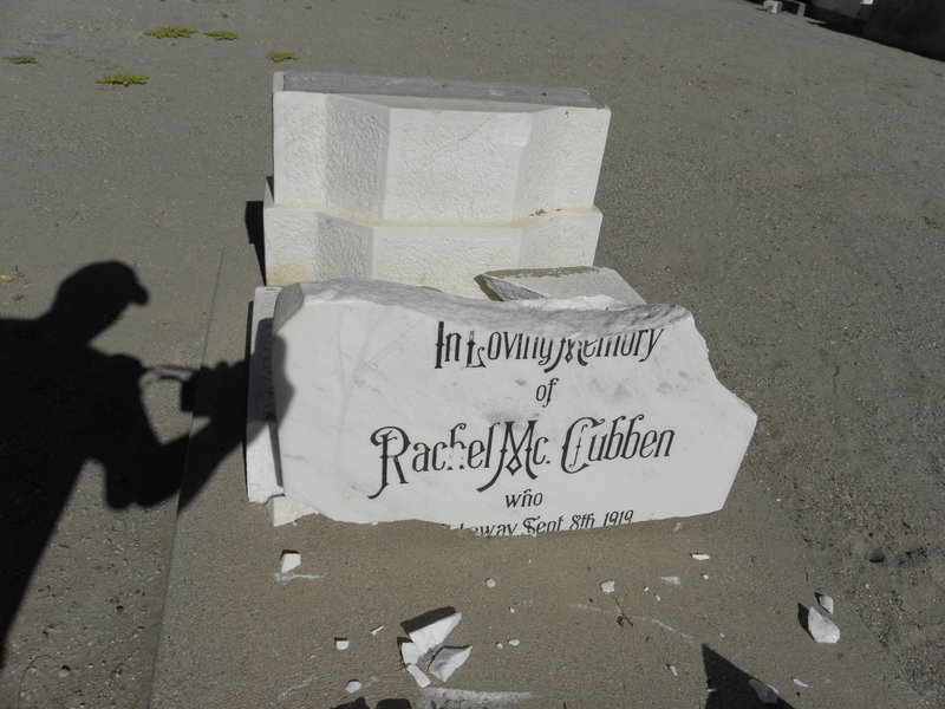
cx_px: 472
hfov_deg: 67.3
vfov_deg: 53.1
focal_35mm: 26
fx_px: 710
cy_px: 354
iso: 64
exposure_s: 1/1250
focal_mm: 4.6
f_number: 5.6
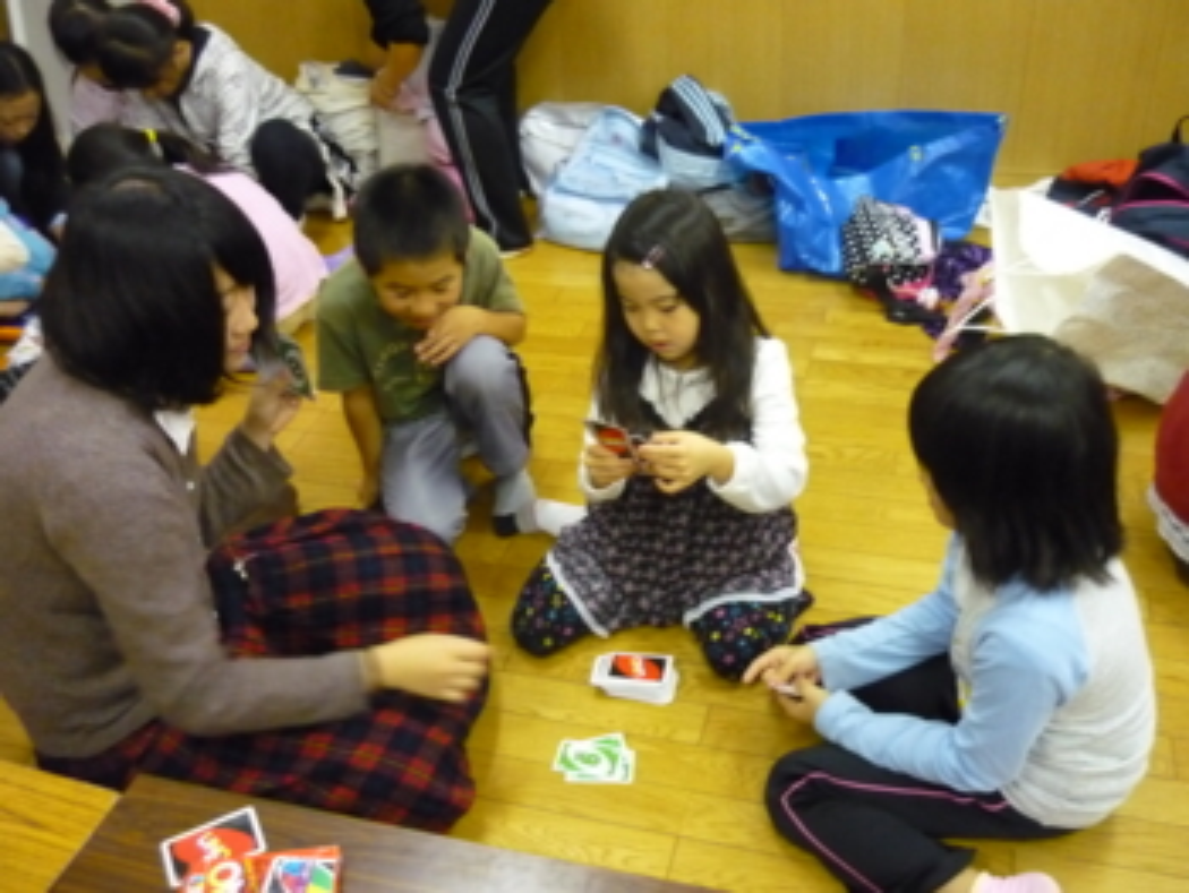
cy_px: 446
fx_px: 1134
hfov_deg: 55.3
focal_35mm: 33
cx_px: 594
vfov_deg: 43.0
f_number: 2.8
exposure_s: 1/40
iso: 800
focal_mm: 5.5
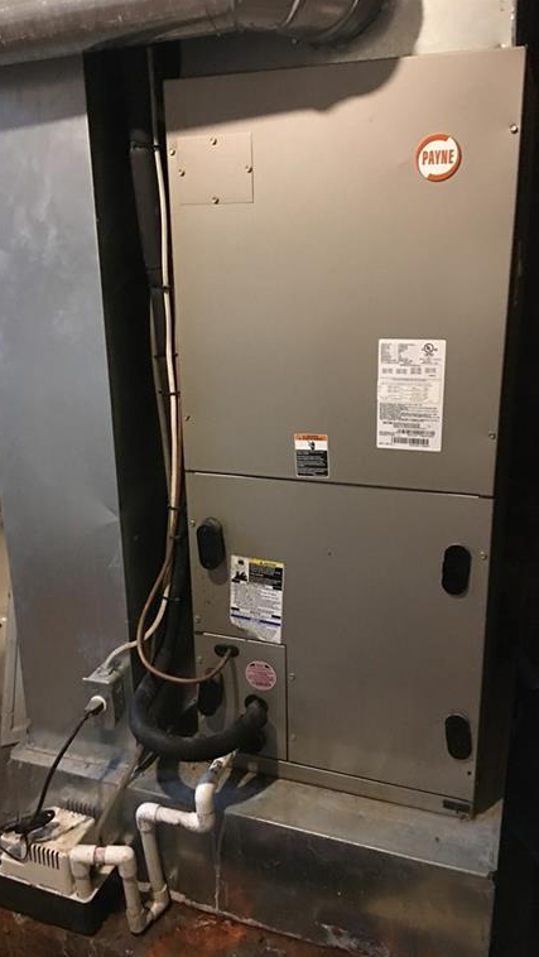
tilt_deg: -16.9
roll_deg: +2.0
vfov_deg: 61.0
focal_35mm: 32
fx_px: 812
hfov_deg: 36.6
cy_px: 476
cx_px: 226
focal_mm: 4.15
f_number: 2.2
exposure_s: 1/4
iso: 80
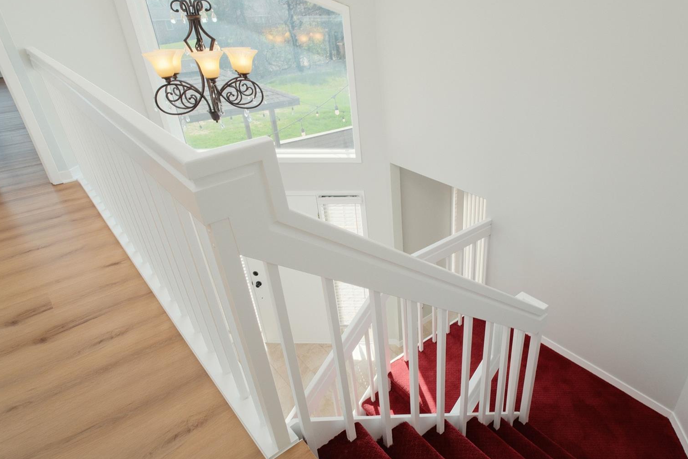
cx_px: 426
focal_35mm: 23
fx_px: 439
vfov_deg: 55.1
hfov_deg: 74.9
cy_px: 241
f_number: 7.1
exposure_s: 1/250
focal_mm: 11.3
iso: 800
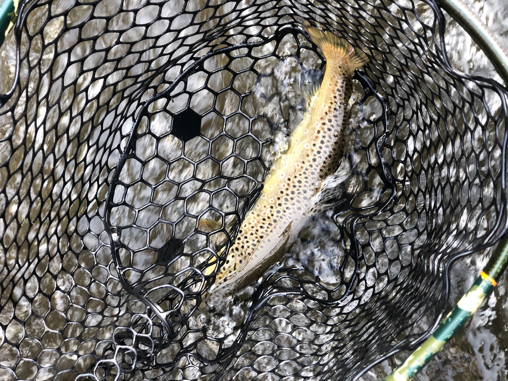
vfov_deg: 25.7
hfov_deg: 33.8
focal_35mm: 57
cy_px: 190
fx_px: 836
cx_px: 254
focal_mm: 6.6
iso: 32
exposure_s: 1/30
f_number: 2.8
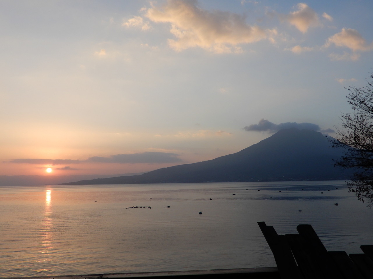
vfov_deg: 40.7
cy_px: 140
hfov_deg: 52.6
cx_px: 186
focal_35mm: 35
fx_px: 377
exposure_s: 1/400
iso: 80
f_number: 4
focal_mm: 6.2
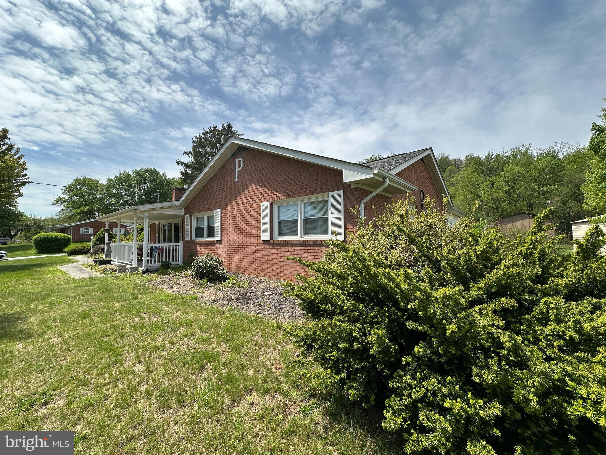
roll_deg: +0.5
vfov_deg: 85.7
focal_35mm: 14
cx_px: 303
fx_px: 245
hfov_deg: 102.1
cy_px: 228
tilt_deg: +2.8
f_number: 2.2
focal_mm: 2.22
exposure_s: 1/1401
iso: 40
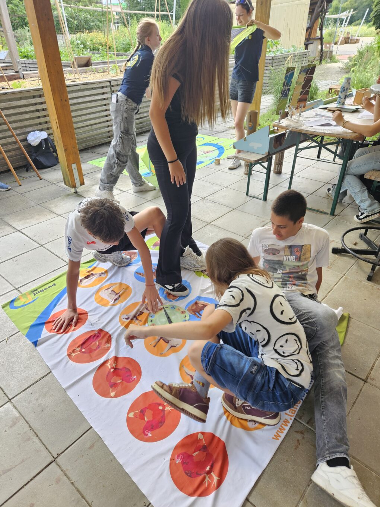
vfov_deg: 73.9
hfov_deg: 58.9
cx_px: 190
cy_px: 254
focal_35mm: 23
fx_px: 337
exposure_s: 1/180
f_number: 1.8
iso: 64
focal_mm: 5.4
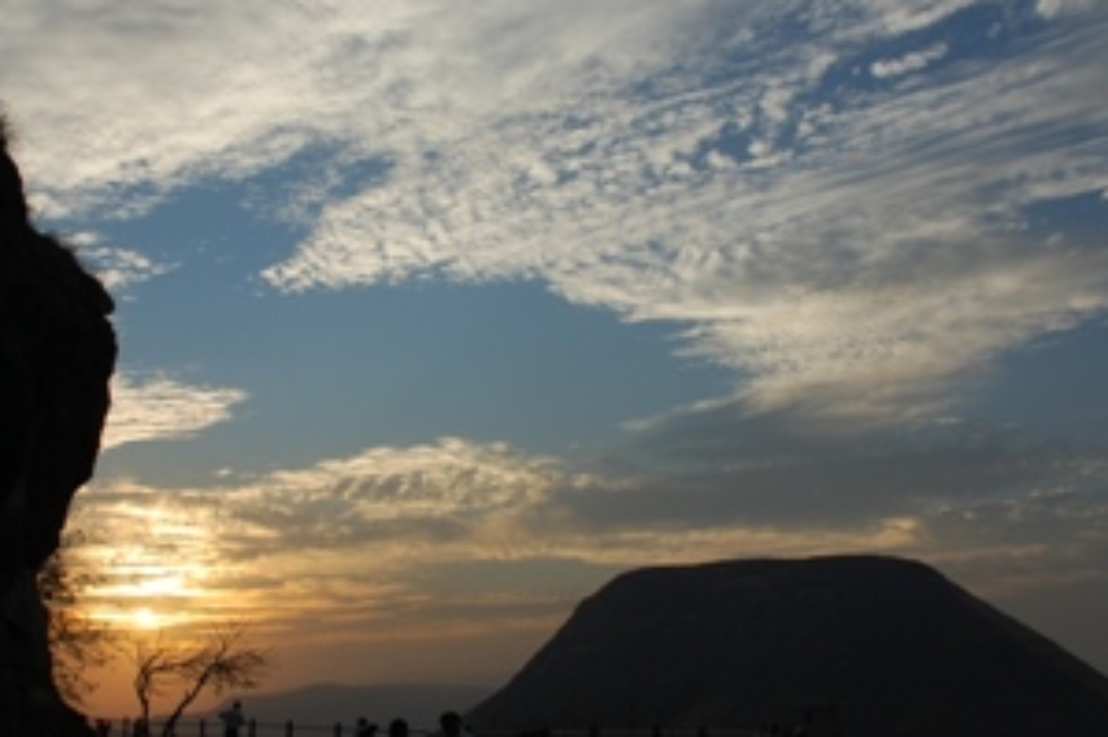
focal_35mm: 45
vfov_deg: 29.8
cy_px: 370
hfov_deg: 43.5
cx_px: 463
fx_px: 1384
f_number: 10
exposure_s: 1/320
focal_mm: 20
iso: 200
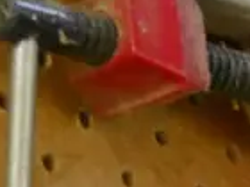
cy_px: 270
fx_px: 2318
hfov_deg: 5.8
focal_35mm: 321
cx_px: 700
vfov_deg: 4.6
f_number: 4.8
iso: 3200
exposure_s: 1/13
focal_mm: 22
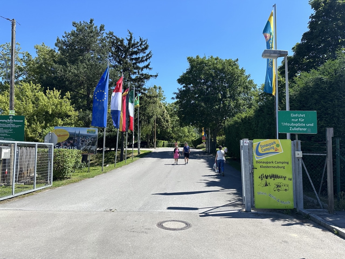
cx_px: 172
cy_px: 130
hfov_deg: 71.6
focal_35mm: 24
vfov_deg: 56.8
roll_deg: -0.2
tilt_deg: +5.7
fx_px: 239
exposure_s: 1/3058
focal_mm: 6.86
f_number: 1.78
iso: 80
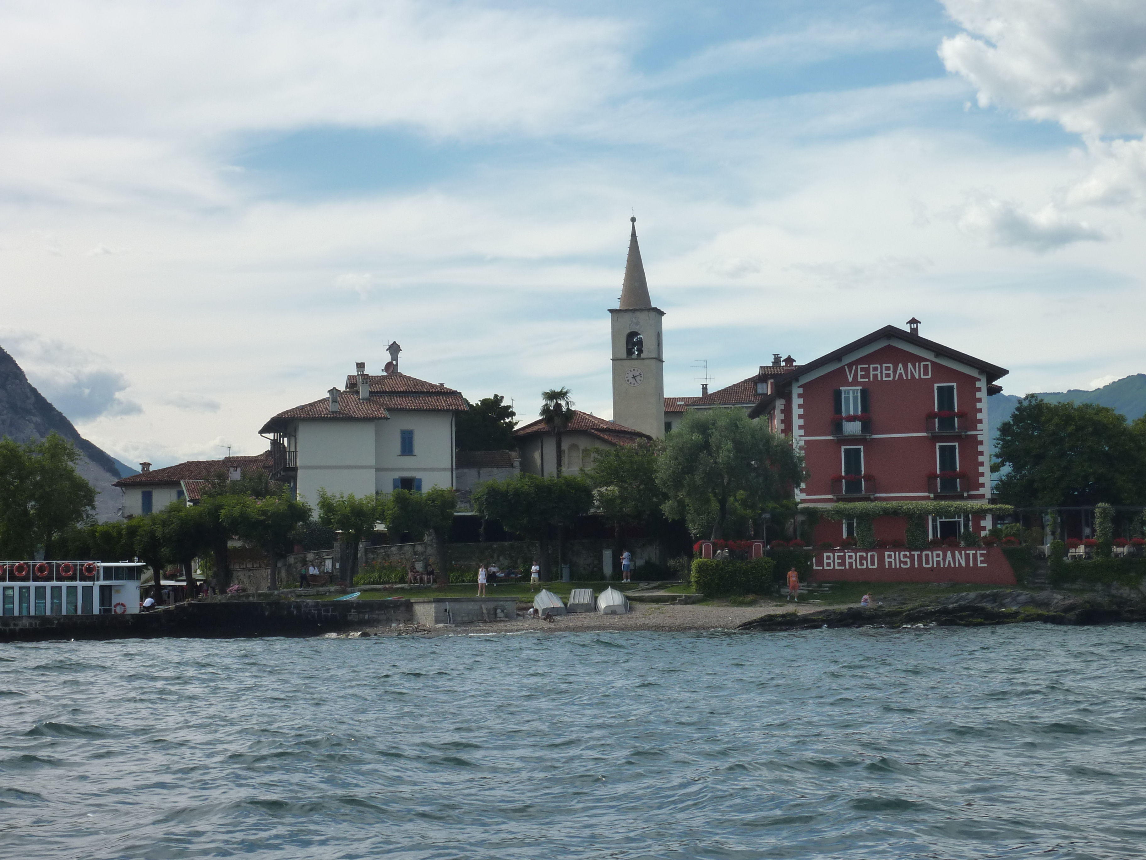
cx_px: 573
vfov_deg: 23.3
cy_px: 430
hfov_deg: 30.7
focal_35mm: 63
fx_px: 2086
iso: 125
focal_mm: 10.3
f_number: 5.6
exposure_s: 1/640
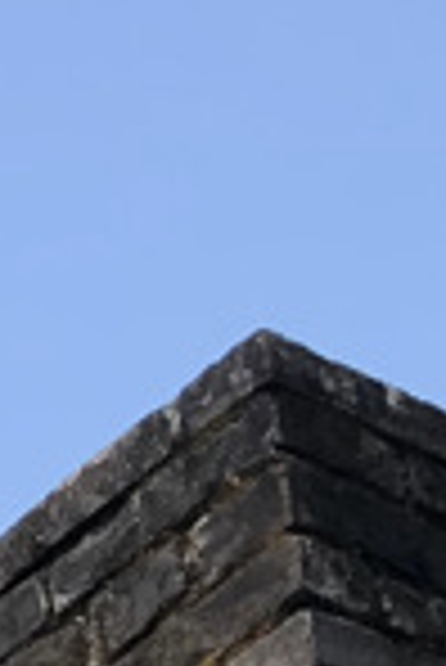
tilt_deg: +17.9
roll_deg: +1.2
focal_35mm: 208
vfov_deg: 8.5
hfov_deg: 6.1
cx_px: -869
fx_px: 3856
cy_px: 1926
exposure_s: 1/1143
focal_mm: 3.99
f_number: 1.8
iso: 20
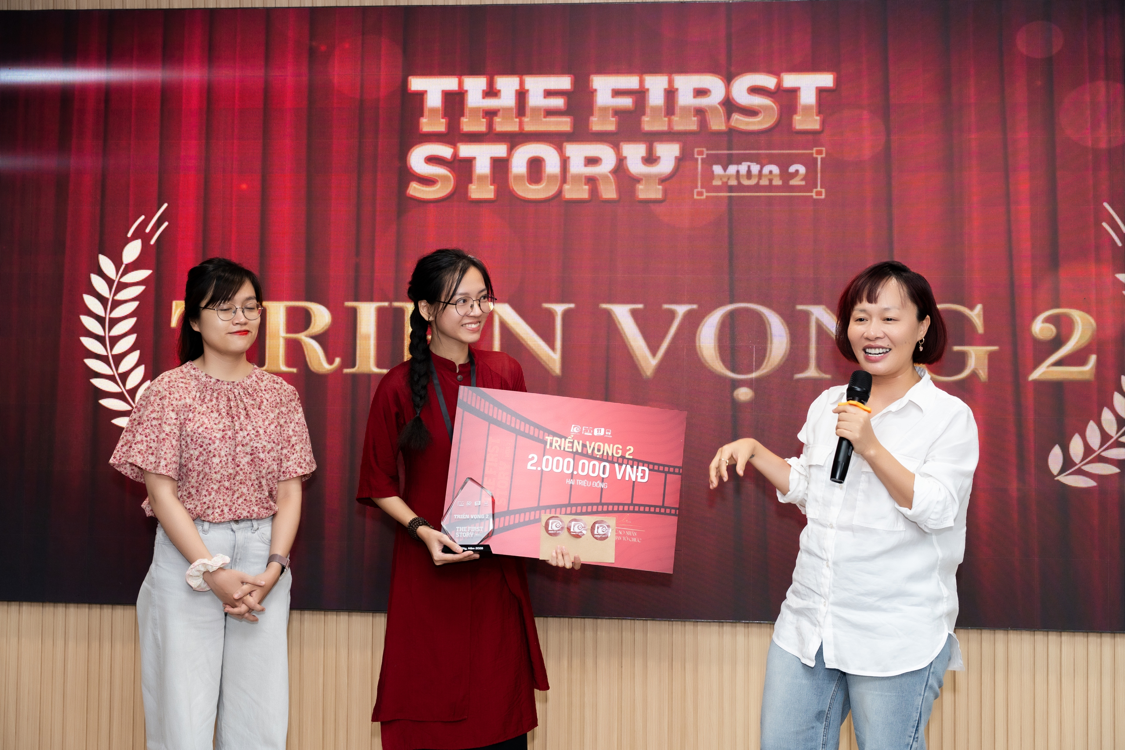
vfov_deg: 28.1
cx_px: 562
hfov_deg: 41.1
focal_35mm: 48
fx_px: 1500
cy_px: 375
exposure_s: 1/125
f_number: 4
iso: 800
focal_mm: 48
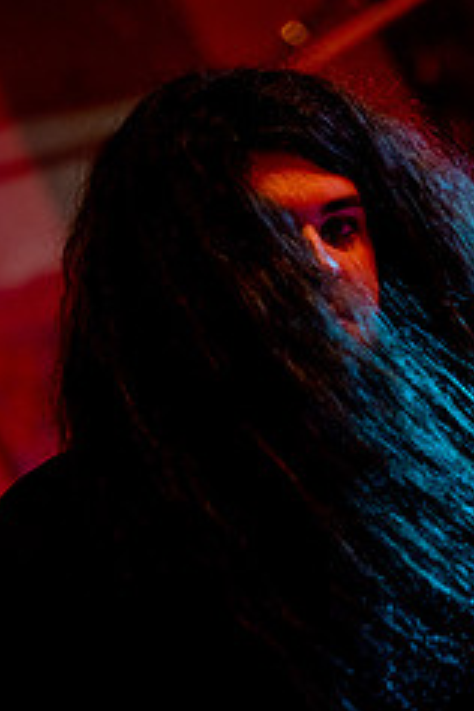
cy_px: 456
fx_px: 1876
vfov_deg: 21.4
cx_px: 444
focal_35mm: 95
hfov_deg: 14.2
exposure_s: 1/160
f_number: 2
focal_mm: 50
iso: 3200
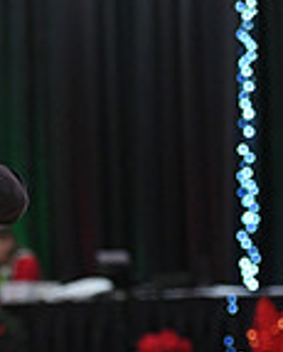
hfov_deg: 3.4
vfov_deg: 4.2
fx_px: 4759
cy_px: 502
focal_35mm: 456
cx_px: -117
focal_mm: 120
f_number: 4
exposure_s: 1/400
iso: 2000
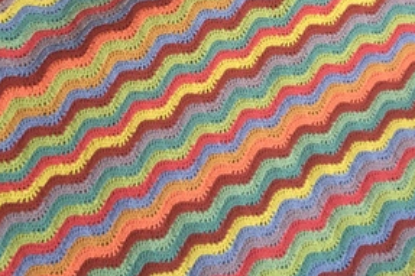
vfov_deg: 18.0
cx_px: 197
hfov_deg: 28.1
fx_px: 829
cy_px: -55
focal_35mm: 72
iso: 100
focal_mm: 3.3
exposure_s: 1/33
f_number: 2.4
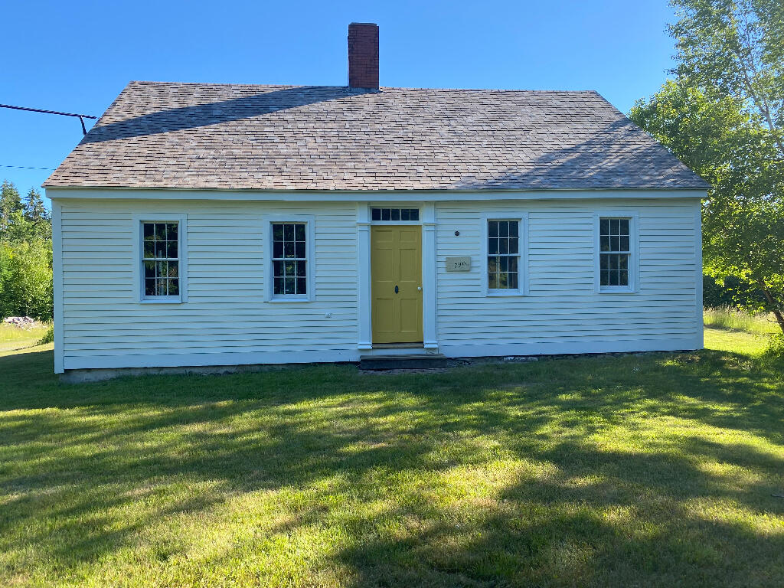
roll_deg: +0.5
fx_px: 589
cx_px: 392
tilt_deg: +1.8
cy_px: 294
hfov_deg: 67.3
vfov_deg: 53.1
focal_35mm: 26
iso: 32
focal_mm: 4.25
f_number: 1.8
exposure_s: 1/693
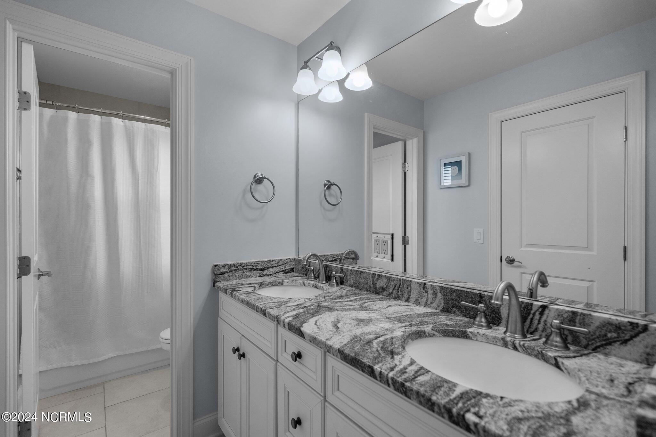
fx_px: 292
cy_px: 218
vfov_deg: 73.7
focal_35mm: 16
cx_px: 328
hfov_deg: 96.7
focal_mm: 16
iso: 320
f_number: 4
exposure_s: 1/125
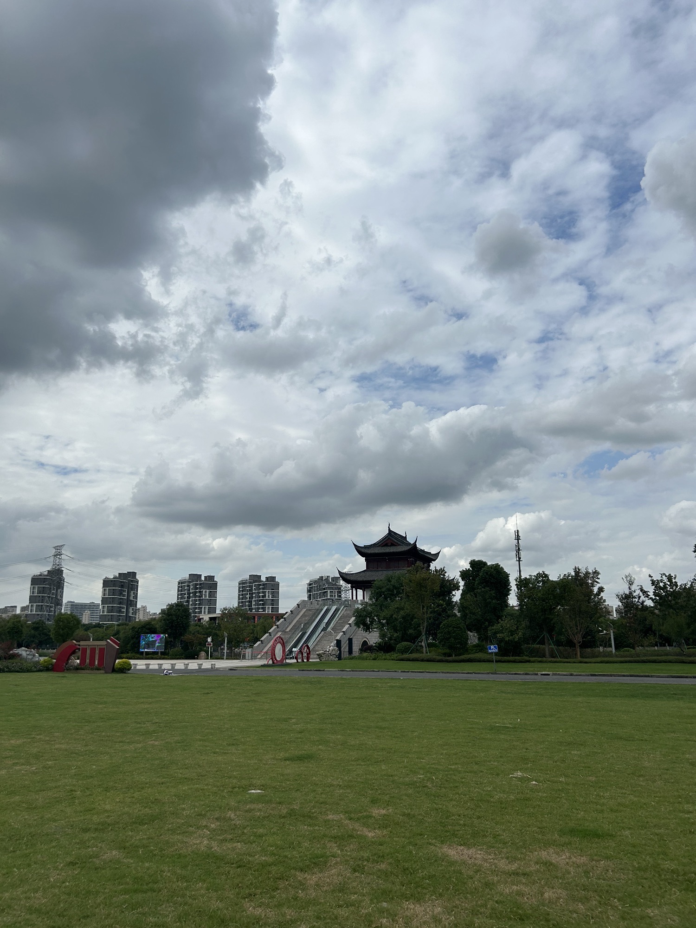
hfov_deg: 53.1
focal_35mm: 26
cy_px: 464
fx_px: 697
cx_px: 348
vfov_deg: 67.3
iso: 50
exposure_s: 1/10309
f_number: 1.5
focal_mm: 5.7
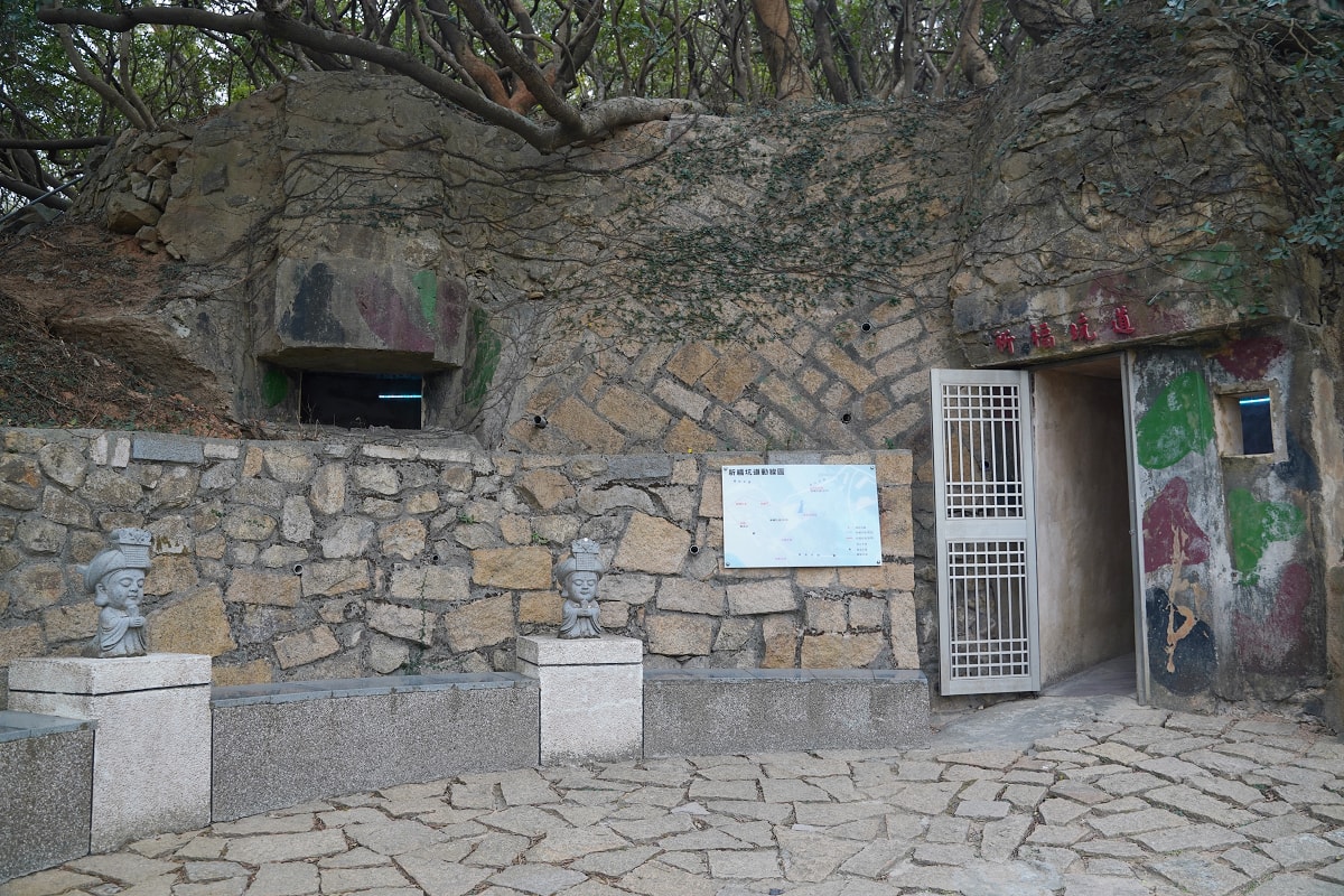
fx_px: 1045
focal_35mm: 28
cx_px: 672
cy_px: 448
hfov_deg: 65.5
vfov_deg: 46.4
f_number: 4
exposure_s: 1/160
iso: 400
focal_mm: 28
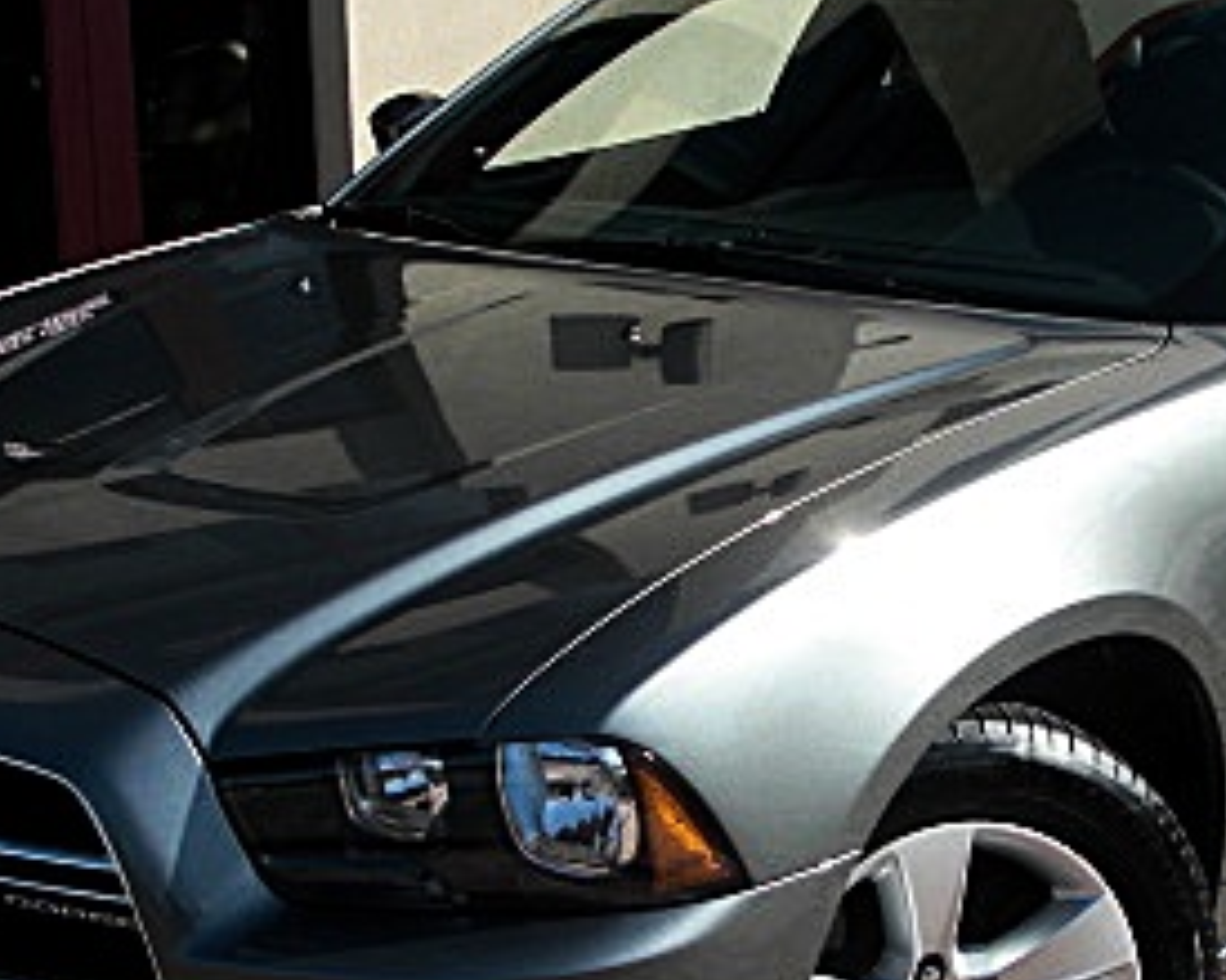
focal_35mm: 82
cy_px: 671
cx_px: 774
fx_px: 2974
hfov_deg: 23.2
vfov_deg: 18.6
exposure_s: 1/1000
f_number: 2.8
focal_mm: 6.3
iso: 50
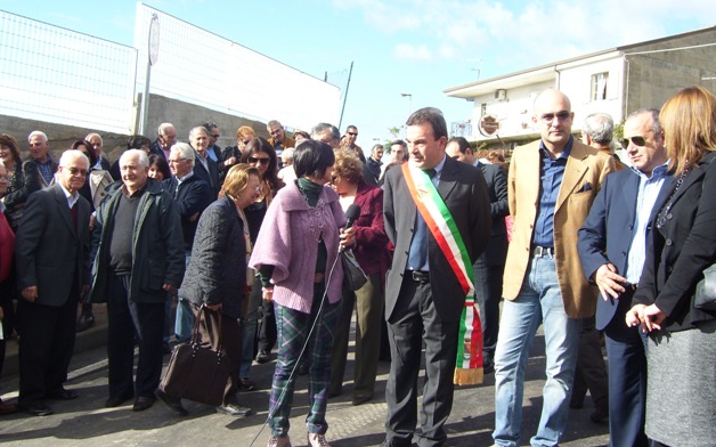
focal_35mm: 40
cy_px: 184
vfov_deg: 31.9
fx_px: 780
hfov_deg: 49.3
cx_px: 363
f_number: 4.8
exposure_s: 1/250
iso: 80
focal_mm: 6
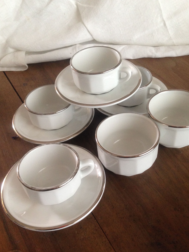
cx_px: 99
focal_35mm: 38
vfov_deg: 48.9
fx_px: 277
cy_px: 139
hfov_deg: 37.7
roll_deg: +6.9
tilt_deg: -44.2
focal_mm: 4.12
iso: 200
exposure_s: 1/20
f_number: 2.4
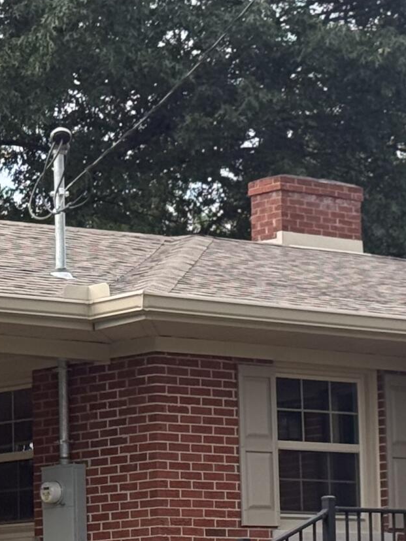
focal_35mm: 174
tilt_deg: +4.0
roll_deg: +1.3
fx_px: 2721
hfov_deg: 8.5
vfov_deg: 11.3
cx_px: 179
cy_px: 457
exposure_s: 1/242
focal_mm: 6.76
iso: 100
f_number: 1.78
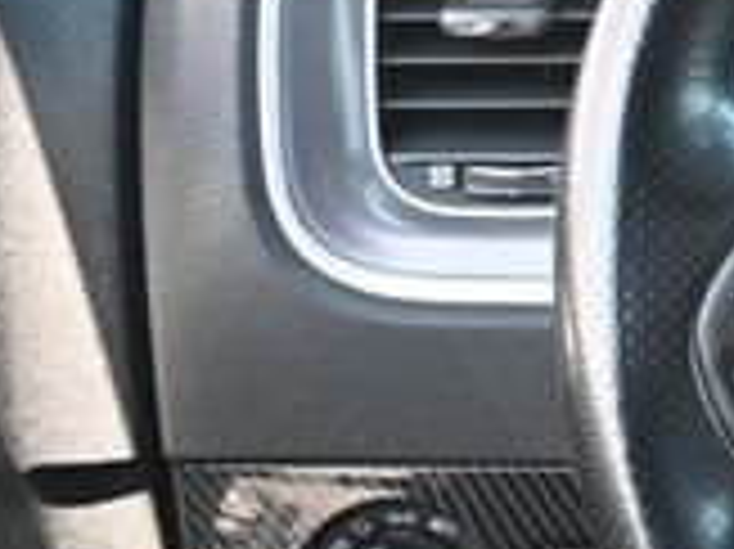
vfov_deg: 9.9
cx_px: 1409
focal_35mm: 150
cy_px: 279
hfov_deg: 11.9
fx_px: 3175
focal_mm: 26.5
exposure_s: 1/125
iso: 1250
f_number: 4.5
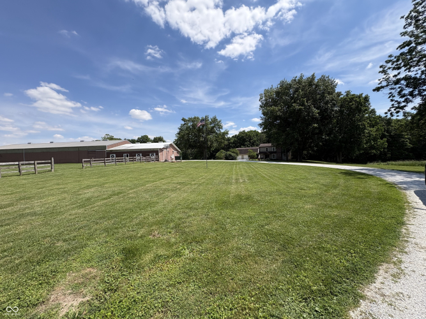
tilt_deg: +0.8
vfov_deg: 85.7
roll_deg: +0.5
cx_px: 213
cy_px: 160
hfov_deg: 102.1
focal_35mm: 14
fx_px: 172
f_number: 2.2
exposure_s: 1/1748
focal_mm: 2.22
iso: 50
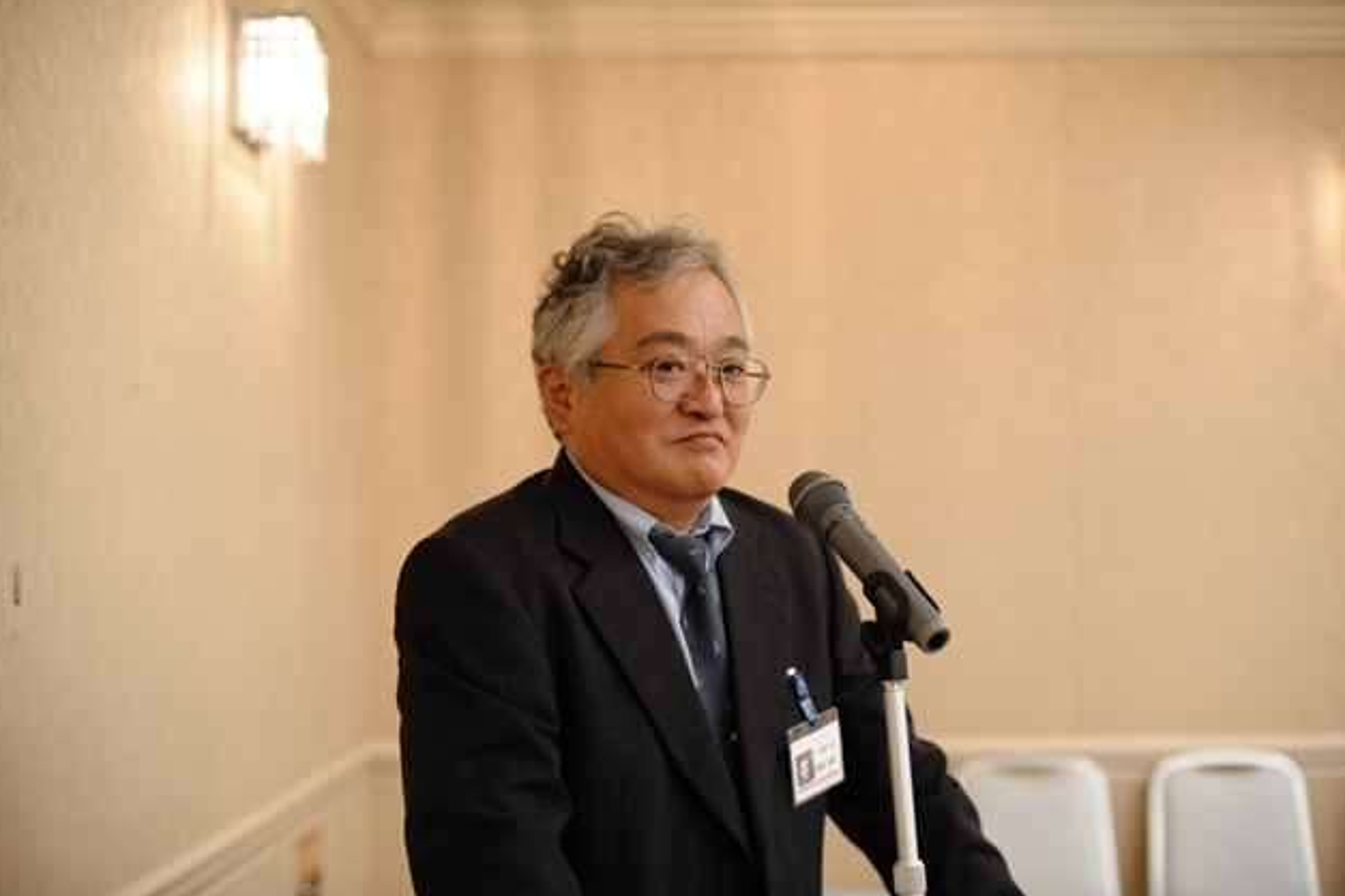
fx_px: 1905
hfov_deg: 38.9
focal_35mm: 51
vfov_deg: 26.5
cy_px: 446
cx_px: 671
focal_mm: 50
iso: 800
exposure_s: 1/100
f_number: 2.8
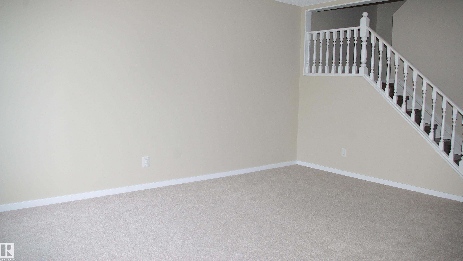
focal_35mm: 29
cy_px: 105
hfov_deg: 66.1
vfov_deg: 40.0
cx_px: 236
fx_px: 356
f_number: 6.7
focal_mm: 18
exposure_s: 1/180
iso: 800
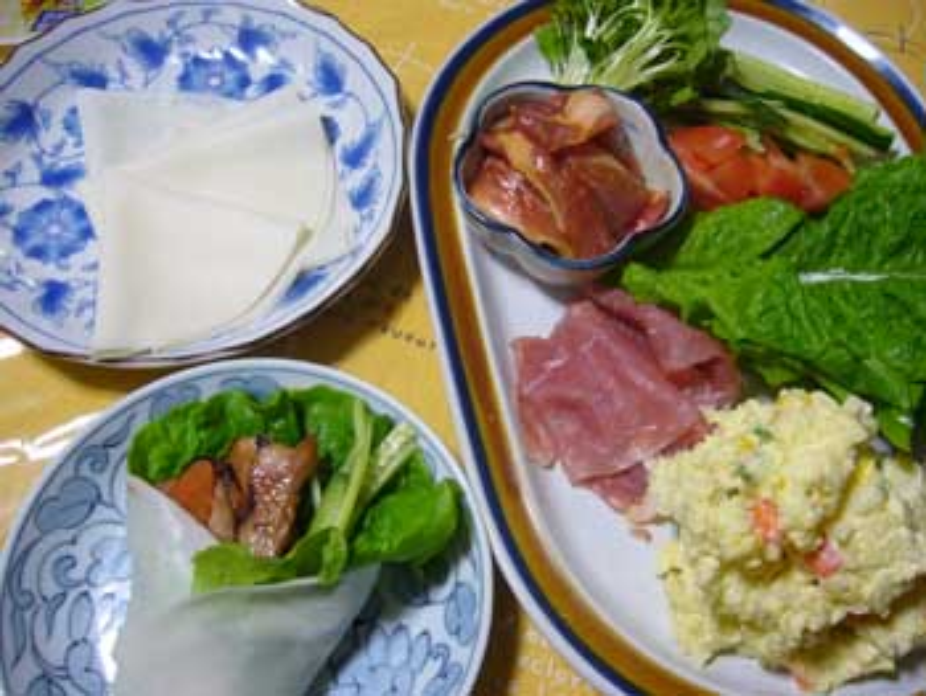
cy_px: 348
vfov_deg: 40.7
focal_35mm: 35
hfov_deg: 52.6
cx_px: 463
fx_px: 937
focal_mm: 5.8
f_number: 2.8
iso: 160
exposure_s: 1/15
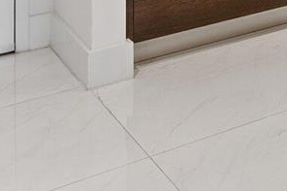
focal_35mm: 92
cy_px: -211
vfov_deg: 12.7
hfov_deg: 21.0
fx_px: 733
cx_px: 320
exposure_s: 1/1.25
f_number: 8
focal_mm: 17
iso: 200
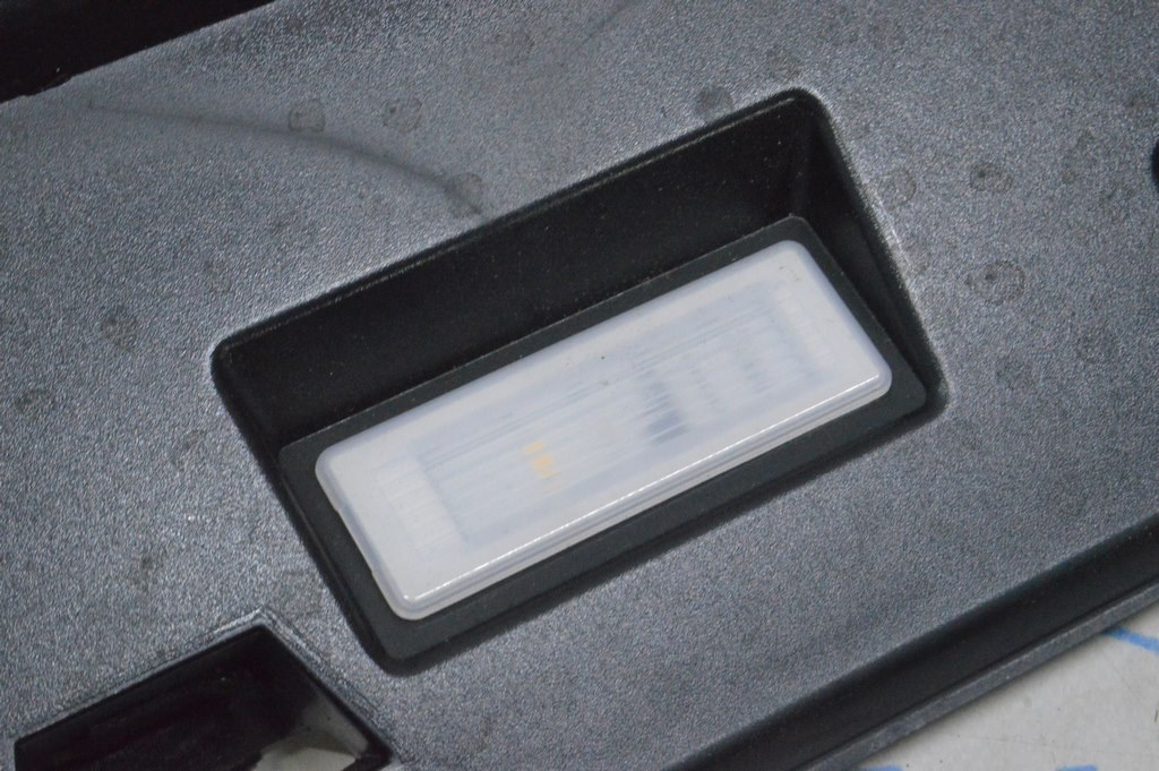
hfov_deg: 24.6
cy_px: 386
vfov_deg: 16.5
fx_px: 2654
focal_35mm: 82
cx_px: 580
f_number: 20
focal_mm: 55
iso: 6400
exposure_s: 1/20
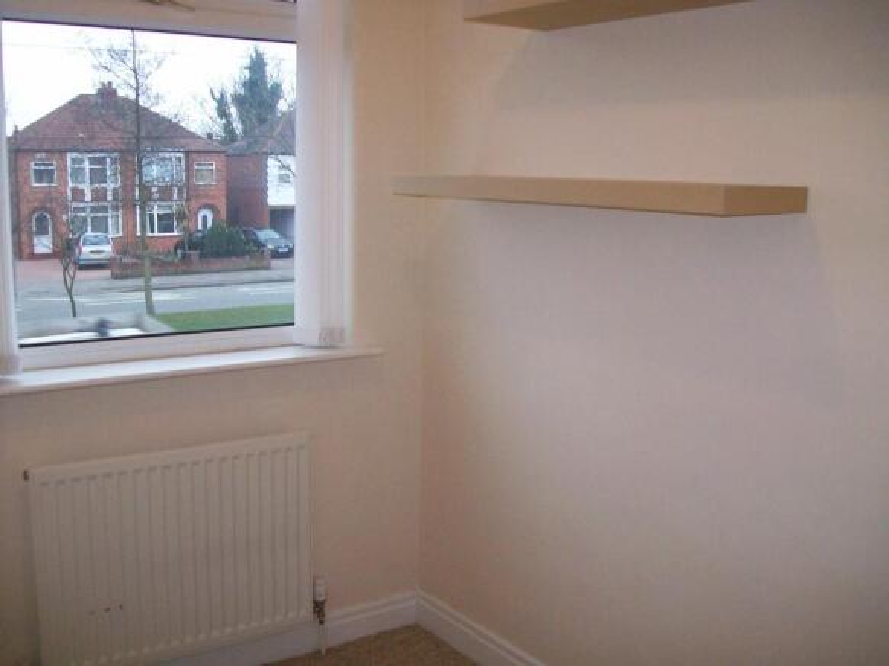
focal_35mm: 36
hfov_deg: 51.4
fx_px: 924
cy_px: 333
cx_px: 444
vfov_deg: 39.6
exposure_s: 1/64
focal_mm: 6
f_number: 2.7
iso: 200
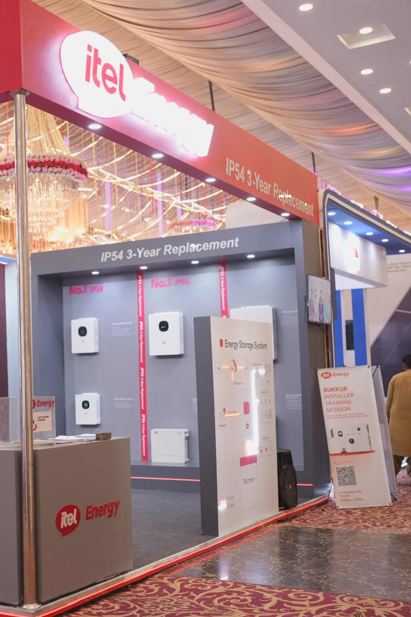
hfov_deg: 24.1
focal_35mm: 53
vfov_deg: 37.5
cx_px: -22
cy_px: 310
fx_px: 908
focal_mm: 35
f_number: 2
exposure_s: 1/125
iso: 640
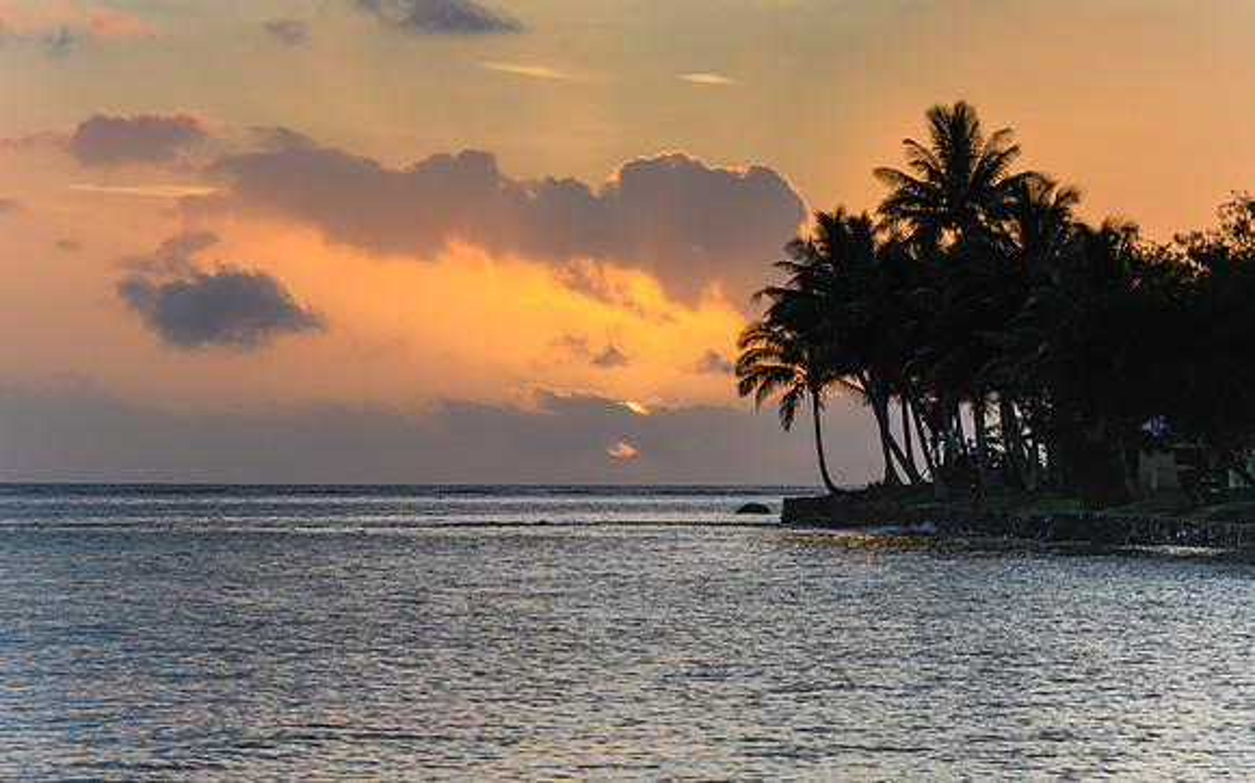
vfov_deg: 7.3
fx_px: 6173
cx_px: 631
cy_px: 371
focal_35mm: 181
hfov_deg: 11.6
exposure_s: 1/125
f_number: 10
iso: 160
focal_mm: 116
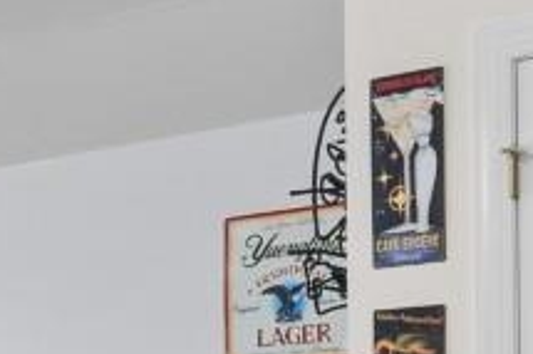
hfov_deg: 15.0
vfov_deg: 10.4
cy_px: 498
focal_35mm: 128
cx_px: -245
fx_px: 1894
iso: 100
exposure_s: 1/2
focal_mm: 11.5
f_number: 4.8
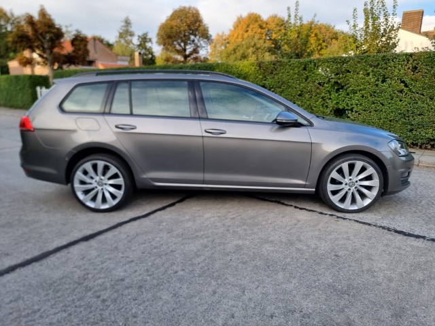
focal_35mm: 24
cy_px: 163
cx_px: 218
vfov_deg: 56.8
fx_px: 302
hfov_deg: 71.6
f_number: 1.8
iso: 50
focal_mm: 6.7
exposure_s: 1/100
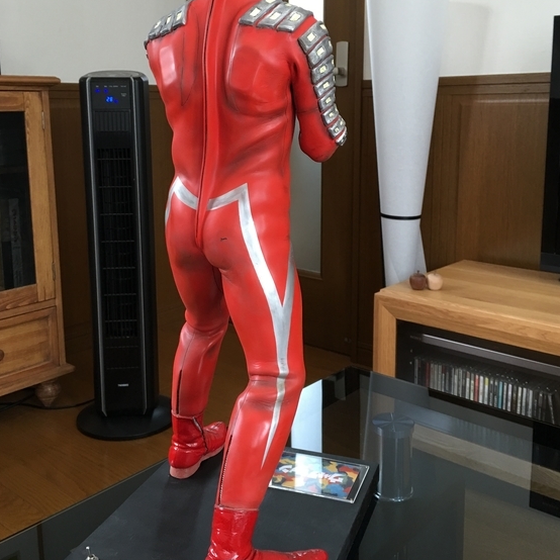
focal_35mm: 37
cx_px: 278
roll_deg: +0.1
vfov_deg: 44.6
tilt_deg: -8.8
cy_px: 217
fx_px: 677
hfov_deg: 44.9
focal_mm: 4.15
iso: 50
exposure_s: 1/15
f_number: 2.2
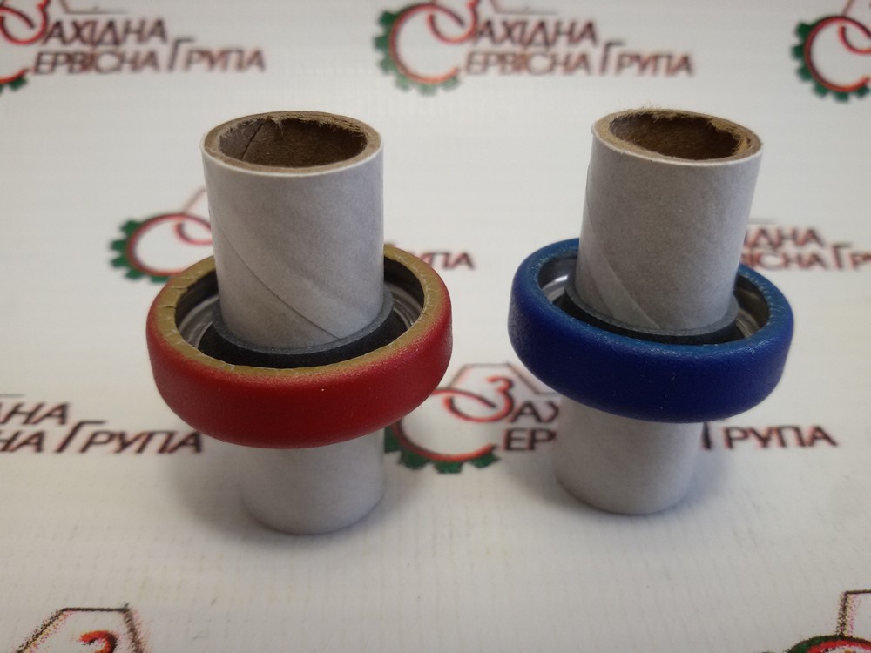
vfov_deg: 45.4
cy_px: 326
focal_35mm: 31
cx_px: 436
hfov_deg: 58.4
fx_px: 780
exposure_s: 1/100
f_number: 2.4
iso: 64
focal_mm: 2.93
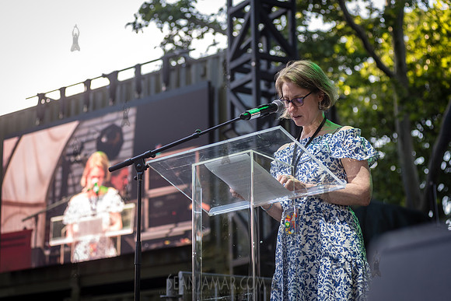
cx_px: 226
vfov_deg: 17.1
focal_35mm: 80
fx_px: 1002
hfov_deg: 25.4
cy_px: 150
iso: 500
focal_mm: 80
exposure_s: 1/500
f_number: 3.5
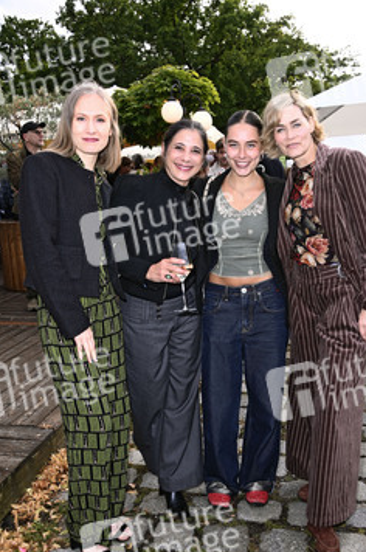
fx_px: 551
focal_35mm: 36
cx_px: 205
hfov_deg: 36.7
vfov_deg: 53.1
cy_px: 307
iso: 640
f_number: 5.6
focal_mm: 32
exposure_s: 1/160
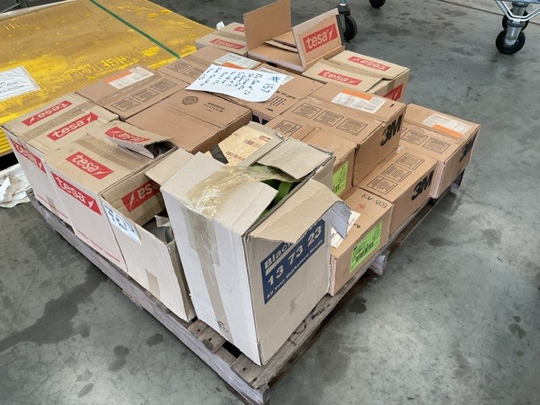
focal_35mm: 29
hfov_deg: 61.7
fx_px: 452
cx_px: 270
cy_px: 202
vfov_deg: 48.2
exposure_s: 1/60
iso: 50
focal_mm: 3
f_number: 1.8
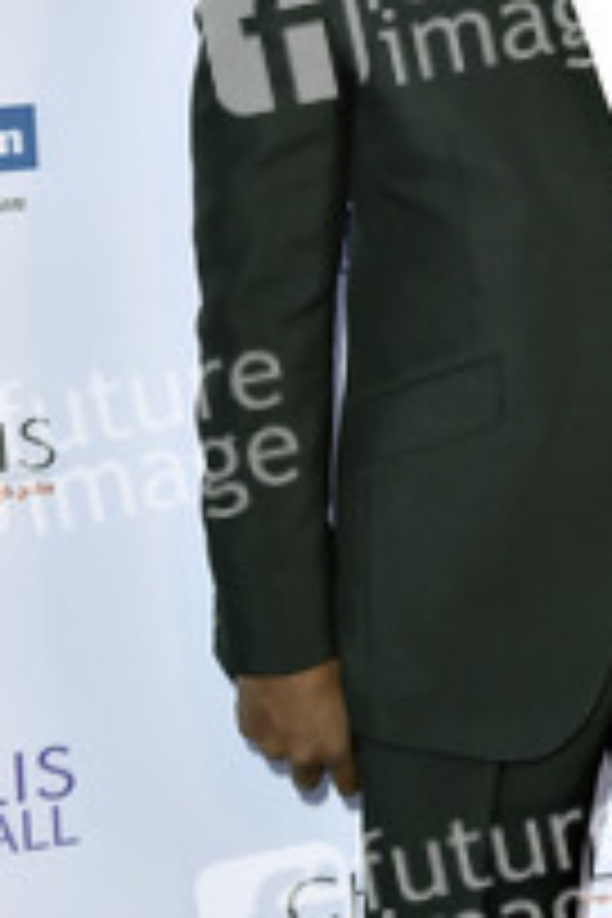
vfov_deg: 19.9
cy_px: 234
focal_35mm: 102
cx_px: 560
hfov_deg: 13.3
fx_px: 2601
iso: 400
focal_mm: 52
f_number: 6.3
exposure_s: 1/250
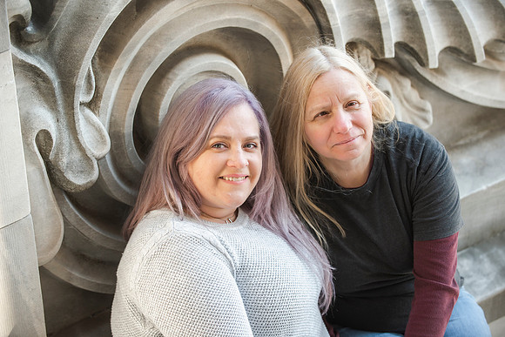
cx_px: 252
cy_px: 168
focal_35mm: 95
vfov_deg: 14.4
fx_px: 1333
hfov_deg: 21.5
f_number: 4
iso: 400
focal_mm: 95
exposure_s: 1/320
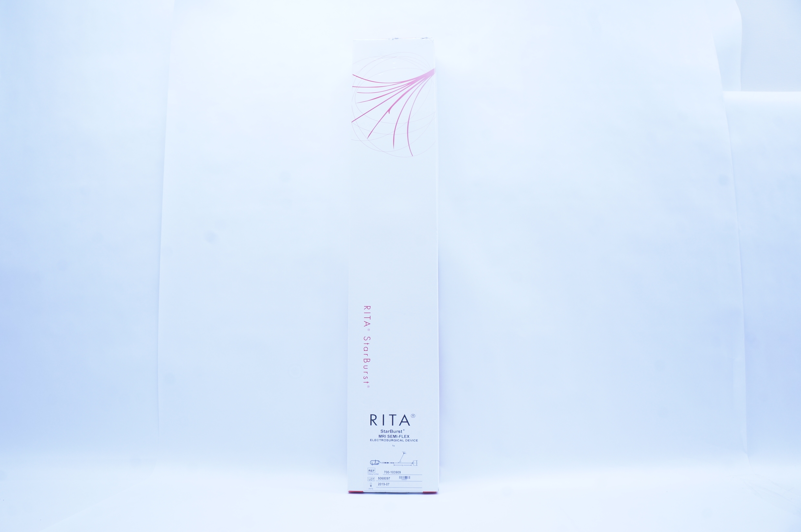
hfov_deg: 67.4
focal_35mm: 27
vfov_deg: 47.8
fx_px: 600
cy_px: 266
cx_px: 400
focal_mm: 18
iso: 400
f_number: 11
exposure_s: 1/15
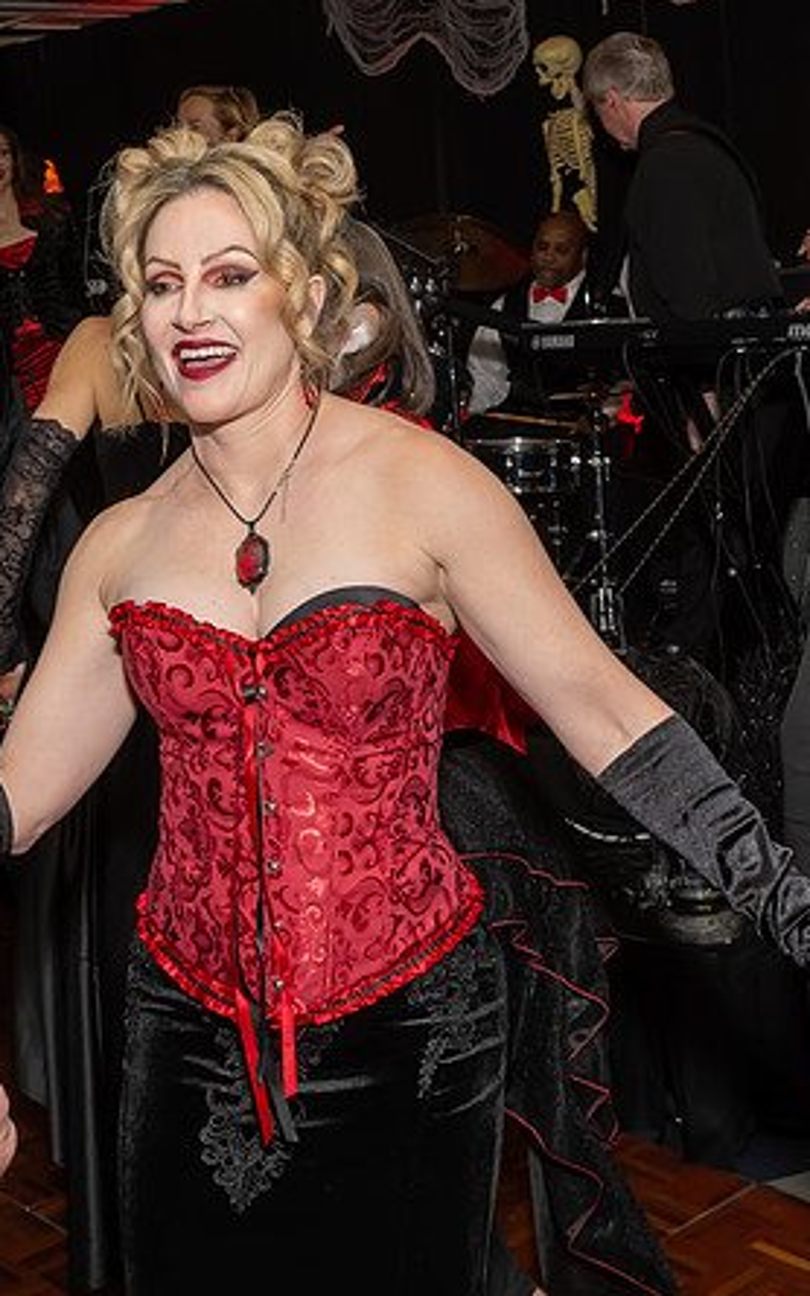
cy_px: 510
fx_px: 1802
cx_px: 295
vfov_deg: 39.4
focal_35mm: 51
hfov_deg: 25.2
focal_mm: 17
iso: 640
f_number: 7.1
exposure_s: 1/250
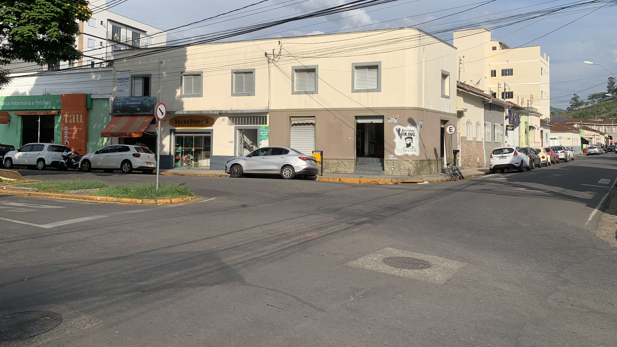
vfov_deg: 39.8
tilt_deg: +0.3
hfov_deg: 66.1
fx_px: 474
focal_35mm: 29
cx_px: 305
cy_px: 124
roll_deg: +0.4
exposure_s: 1/4274
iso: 25
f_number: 1.8
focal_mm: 4.25
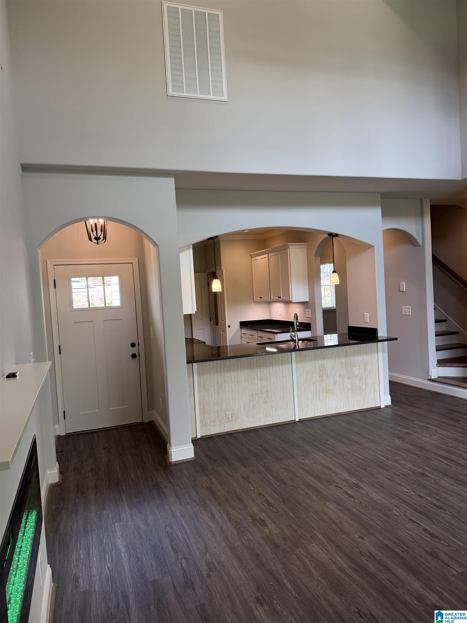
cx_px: 234
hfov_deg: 56.8
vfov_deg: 71.6
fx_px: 432
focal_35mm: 24
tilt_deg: -1.7
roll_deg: +3.7
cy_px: 312
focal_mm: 6.76
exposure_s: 1/199
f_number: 1.78
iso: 200
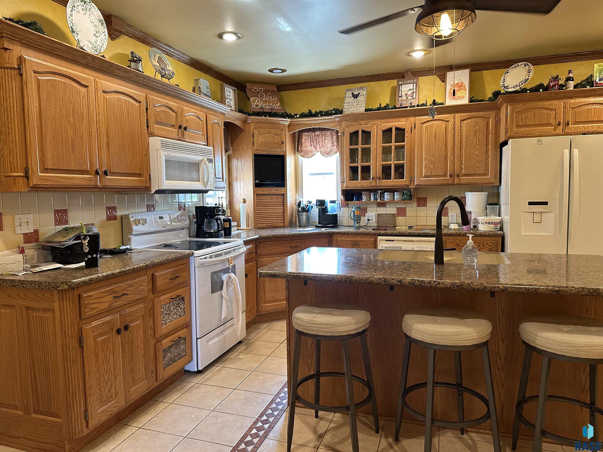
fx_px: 418
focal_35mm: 24
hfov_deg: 71.6
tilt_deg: -4.4
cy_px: 226
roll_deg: +0.6
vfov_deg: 56.8
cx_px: 302
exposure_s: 1/60
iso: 200
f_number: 1.78
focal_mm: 6.86
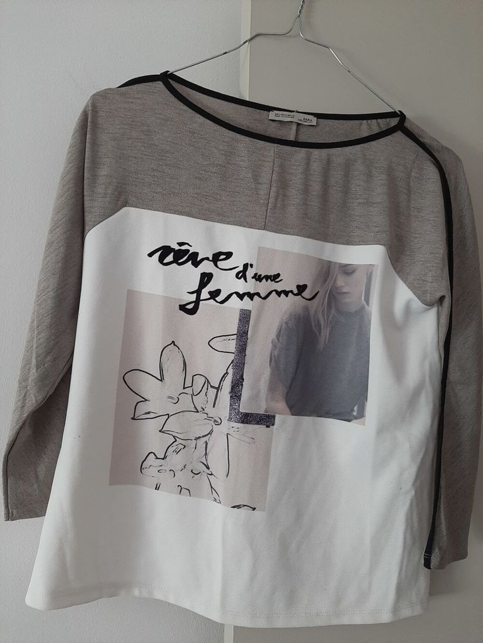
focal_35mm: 26
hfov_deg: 53.1
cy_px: 322
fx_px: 484
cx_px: 242
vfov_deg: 67.3
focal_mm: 3.93
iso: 250
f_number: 1.7
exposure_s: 1/50
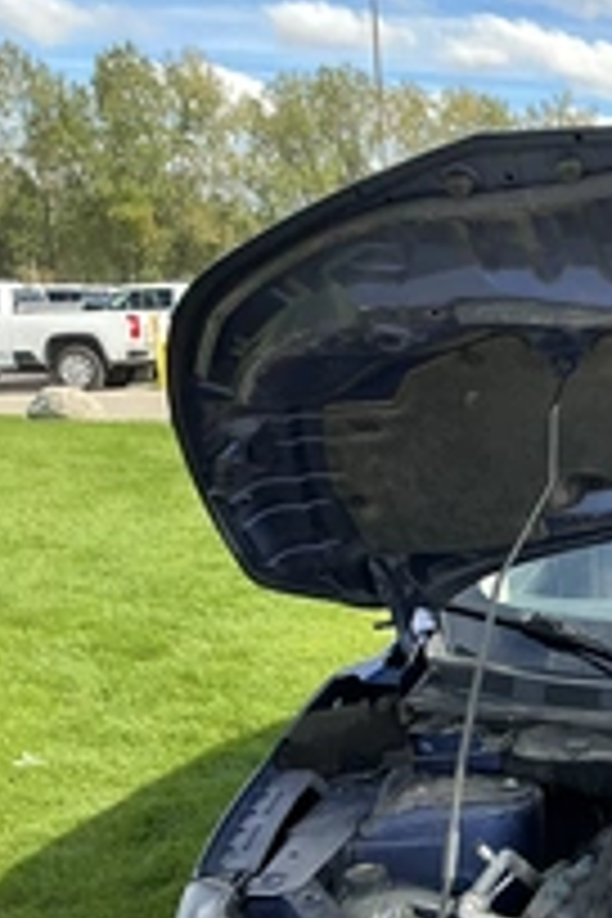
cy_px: 630
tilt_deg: -8.6
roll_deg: +0.1
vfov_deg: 34.6
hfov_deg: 20.7
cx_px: 886
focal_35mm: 57
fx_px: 1453
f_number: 1.8
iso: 25
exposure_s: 1/391
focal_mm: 3
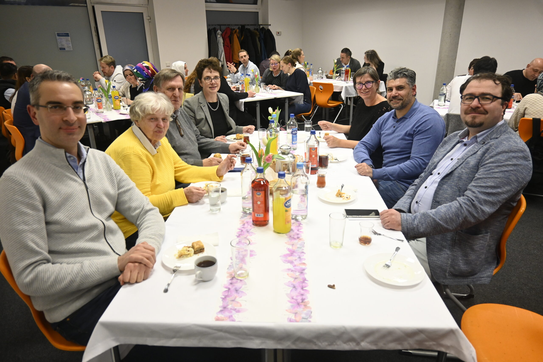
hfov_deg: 73.7
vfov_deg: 53.1
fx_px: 362
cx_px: 272
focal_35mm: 24
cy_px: 181
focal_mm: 16
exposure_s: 1/125
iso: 1250
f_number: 3.5
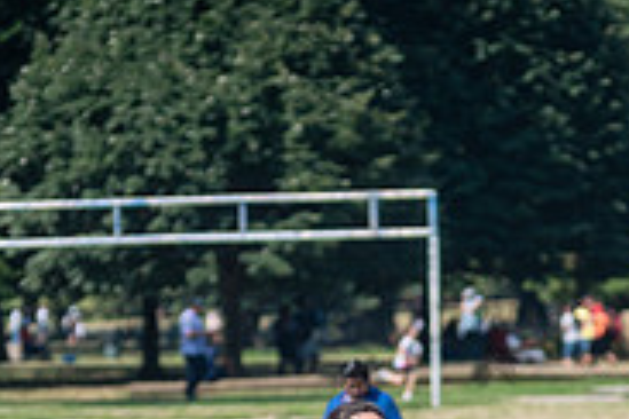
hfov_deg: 3.3
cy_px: 658
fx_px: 11077
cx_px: 495
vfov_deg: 2.2
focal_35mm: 634
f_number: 5
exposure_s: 1/2500
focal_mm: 200
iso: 500
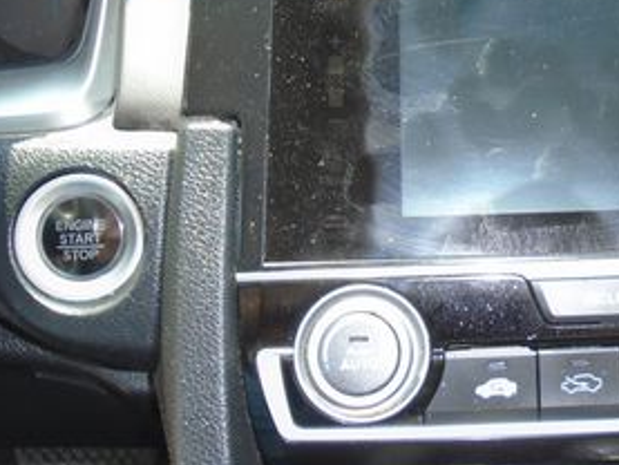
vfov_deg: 24.1
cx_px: 525
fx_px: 1073
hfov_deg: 31.1
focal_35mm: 60
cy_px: 110
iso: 100
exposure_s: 1/50
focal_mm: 4.6
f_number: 3.2
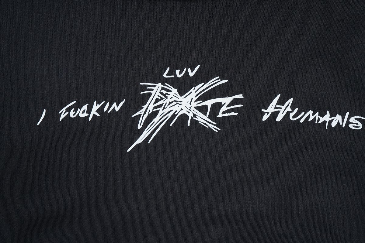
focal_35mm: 35
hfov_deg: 54.4
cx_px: 182
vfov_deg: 37.9
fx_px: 355
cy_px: 122
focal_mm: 35
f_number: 10
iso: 1600
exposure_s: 1/100
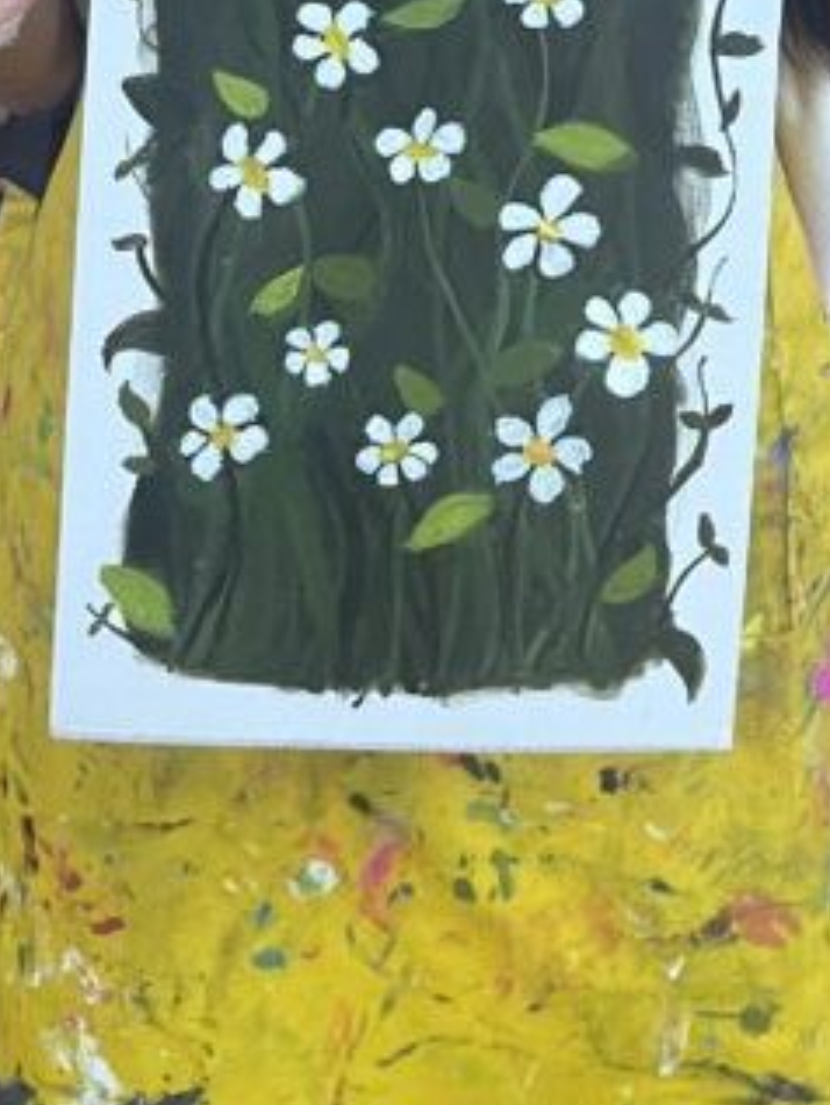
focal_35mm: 82
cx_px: 436
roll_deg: +1.8
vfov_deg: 20.7
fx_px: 2620
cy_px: -498
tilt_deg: -5.6
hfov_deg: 18.0
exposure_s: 1/50
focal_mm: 5.1
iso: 100
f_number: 1.6
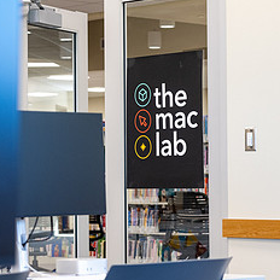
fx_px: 1364
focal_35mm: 149
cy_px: 135
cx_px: 62
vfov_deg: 11.7
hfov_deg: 11.7
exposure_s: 1/100
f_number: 5
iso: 1600
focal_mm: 70
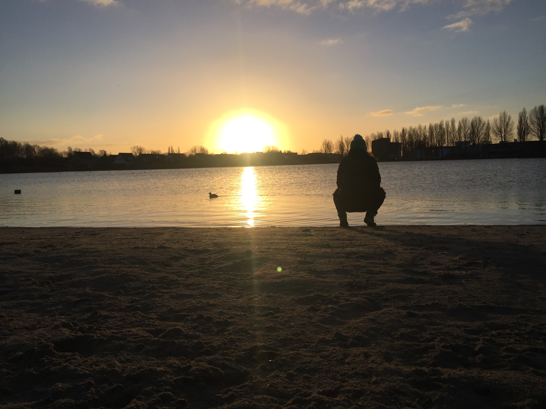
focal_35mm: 29
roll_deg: +2.1
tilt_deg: -4.5
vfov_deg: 48.2
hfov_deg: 61.7
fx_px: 457
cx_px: 273
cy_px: 204
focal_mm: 4.15
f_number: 2.2
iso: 32
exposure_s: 1/3597
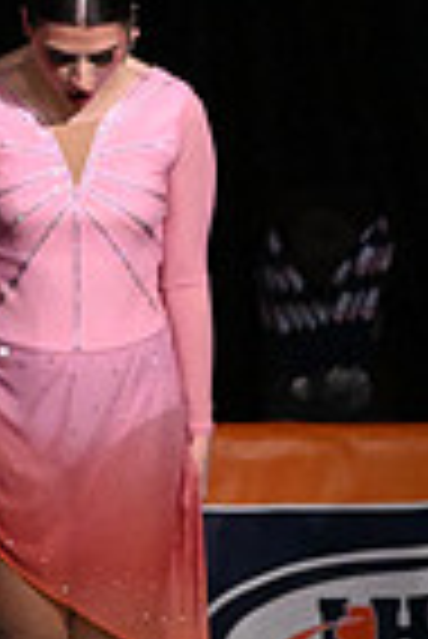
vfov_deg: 2.8
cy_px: 428
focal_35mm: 735
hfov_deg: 1.9
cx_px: -802
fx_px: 13075
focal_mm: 120
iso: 8000
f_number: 4
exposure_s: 1/1000
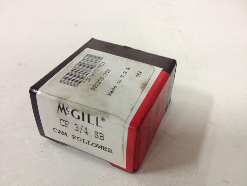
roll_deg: +2.0
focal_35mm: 35
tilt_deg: -40.7
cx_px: 124
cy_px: 93
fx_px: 250
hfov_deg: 52.6
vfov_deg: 40.7
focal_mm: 4.28
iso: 250
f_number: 2.4
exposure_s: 1/20
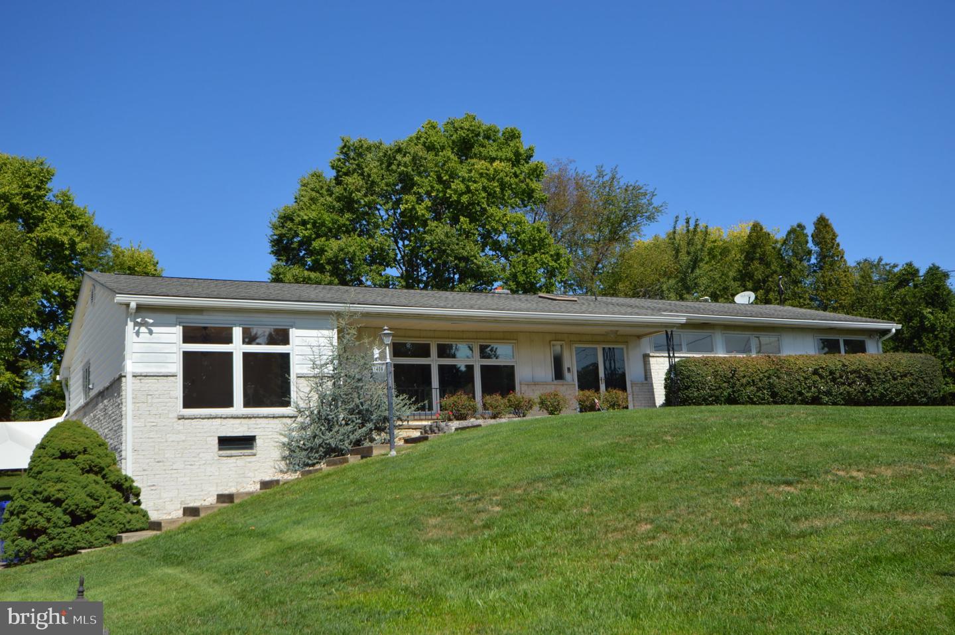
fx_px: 954
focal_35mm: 36
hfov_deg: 53.2
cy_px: 318
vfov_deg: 36.8
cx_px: 478
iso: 100
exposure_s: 1/320
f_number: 9
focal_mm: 24
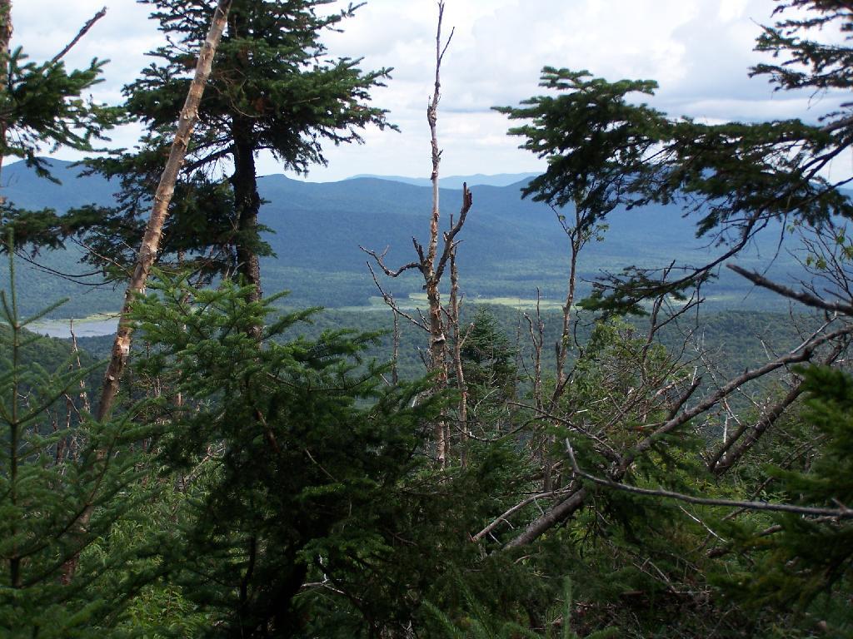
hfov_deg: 30.3
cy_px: 320
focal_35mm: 64
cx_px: 426
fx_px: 1577
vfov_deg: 22.9
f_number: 3.2
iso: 100
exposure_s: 1/800
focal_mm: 10.7
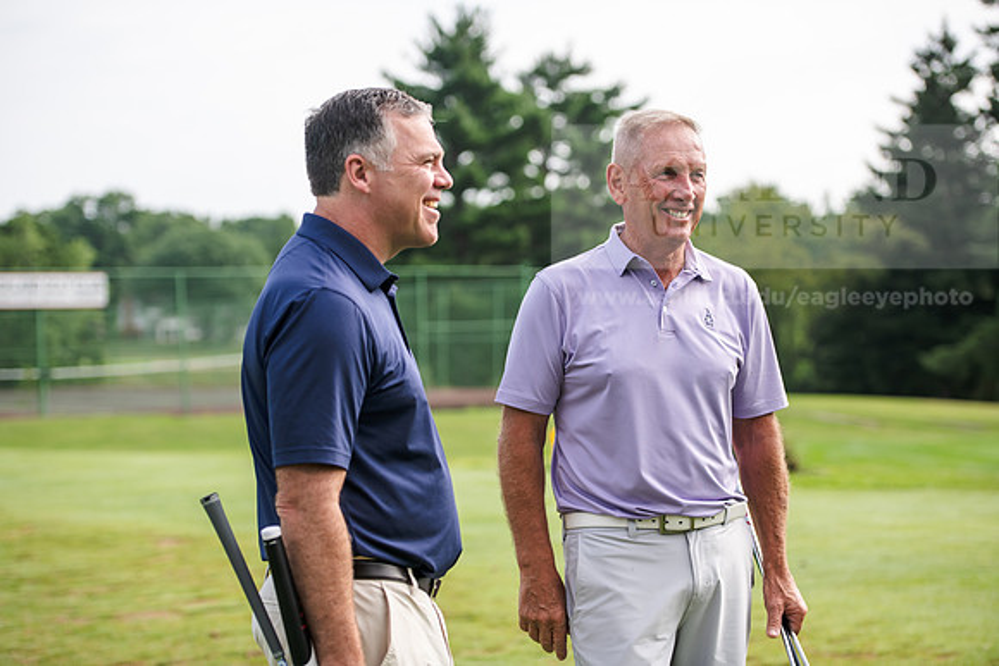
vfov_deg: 17.1
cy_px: 333
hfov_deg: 25.4
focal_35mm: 80
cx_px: 500
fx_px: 2220
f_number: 3.2
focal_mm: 80
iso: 80
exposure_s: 1/640
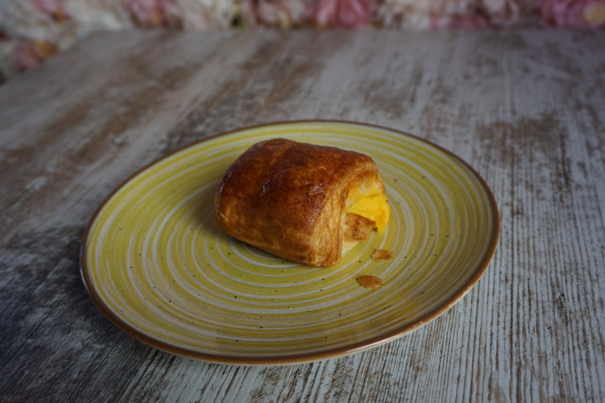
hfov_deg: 55.1
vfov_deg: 38.3
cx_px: 302
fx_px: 579
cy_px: 202
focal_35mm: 34
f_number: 4
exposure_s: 1/60
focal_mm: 23
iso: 100
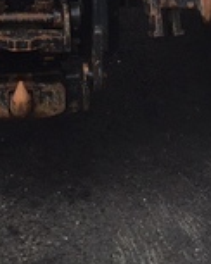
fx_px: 1158
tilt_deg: -5.3
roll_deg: +0.4
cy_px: -267
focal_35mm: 148
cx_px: 19
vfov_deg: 11.7
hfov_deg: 10.4
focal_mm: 4.15
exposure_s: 1/120
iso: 32
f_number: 2.2
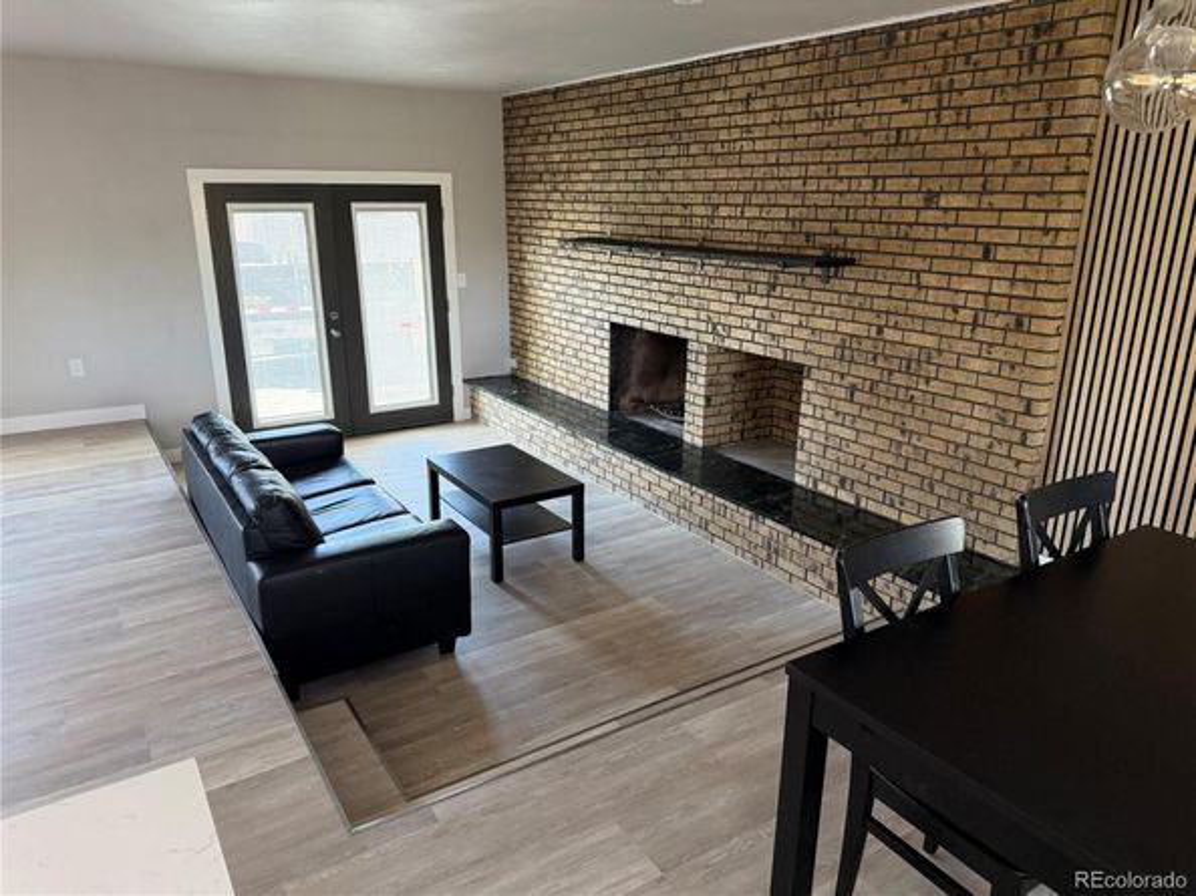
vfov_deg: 56.8
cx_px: 598
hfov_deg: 71.6
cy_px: 448
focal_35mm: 24
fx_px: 829
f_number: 1.78
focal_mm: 6.76
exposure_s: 1/60
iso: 250
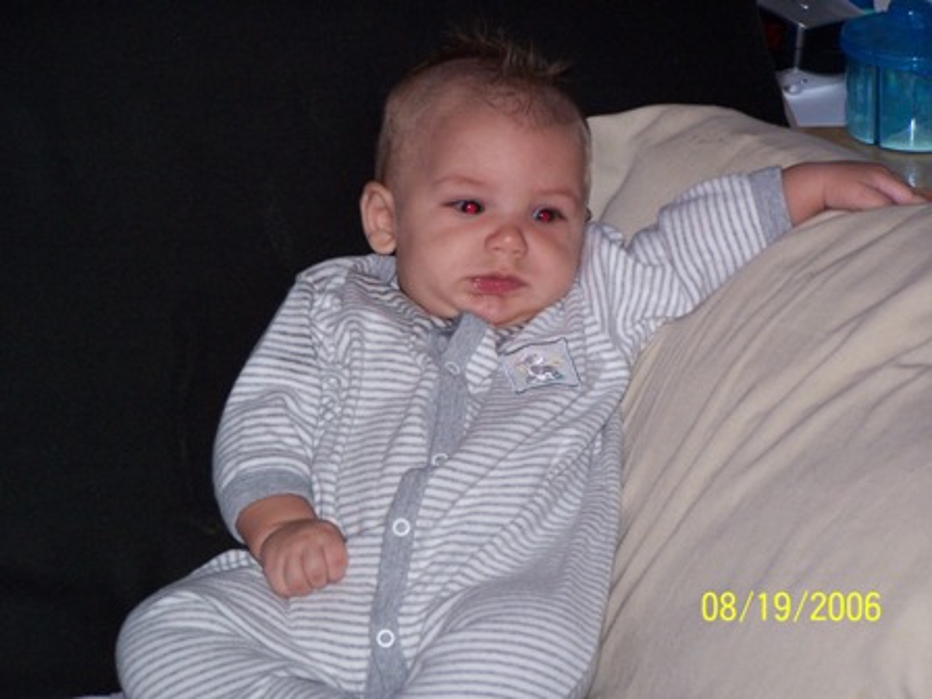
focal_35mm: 139
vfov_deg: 10.7
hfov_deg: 14.2
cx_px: 466
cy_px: 350
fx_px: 3742
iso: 140
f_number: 3.2
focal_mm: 23.1
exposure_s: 1/90
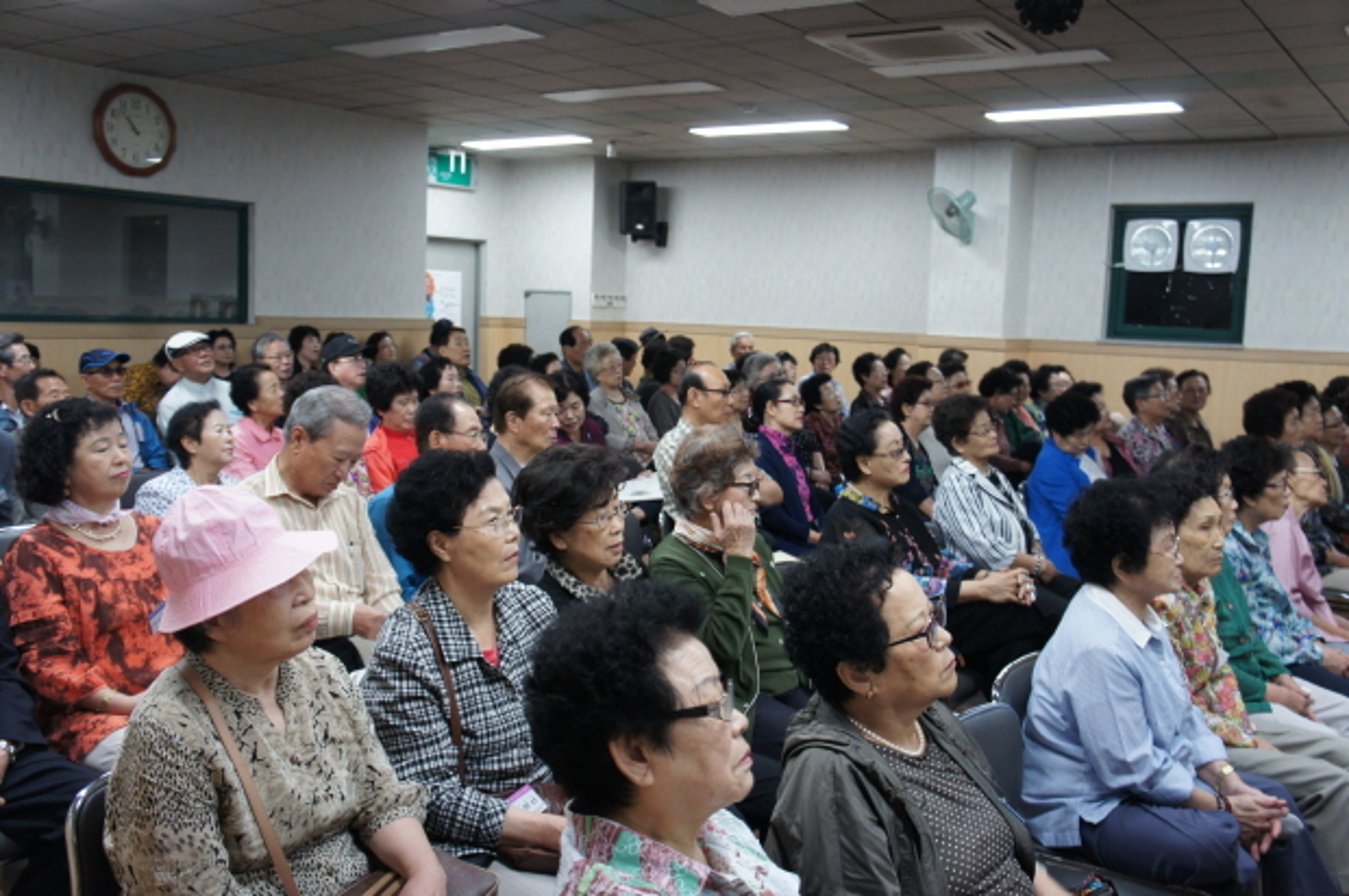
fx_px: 1235
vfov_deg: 39.9
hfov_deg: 57.3
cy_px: 448
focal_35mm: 33
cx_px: 674
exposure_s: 1/40
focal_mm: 22
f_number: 4
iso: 500
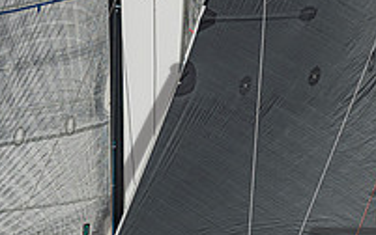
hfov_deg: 3.9
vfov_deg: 2.4
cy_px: 285
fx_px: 5538
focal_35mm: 540
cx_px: 181
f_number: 4.8
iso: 450
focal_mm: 175
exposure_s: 1/4000
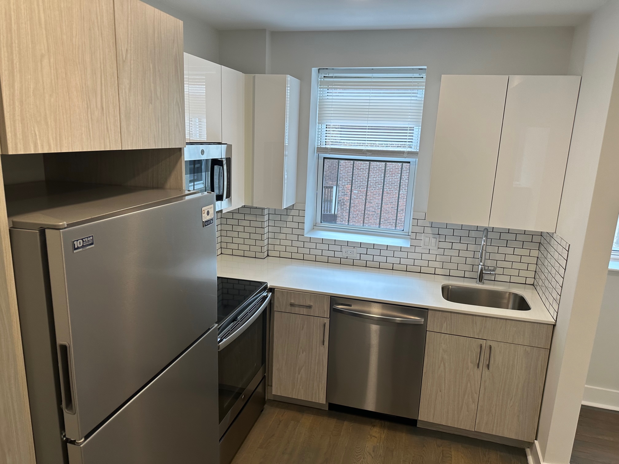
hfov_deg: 71.6
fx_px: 429
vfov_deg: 56.8
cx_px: 310
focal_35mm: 24
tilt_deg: -12.0
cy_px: 232
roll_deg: -2.2
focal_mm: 6.86
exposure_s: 1/120
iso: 100
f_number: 1.78
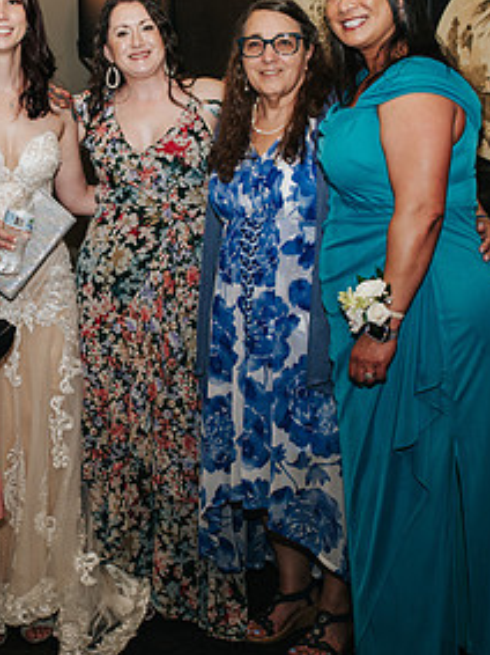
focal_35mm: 69
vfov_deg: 28.1
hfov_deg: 20.8
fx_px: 1303
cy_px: 273
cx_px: 49
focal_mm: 35
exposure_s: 1/200
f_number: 3.5
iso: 1000
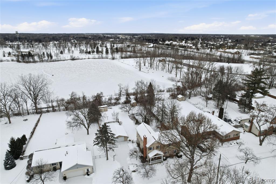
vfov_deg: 57.2
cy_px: 92
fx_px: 169
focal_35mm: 22
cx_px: 138
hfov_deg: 78.6
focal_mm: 8.4
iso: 100
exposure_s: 1/320
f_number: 2.8
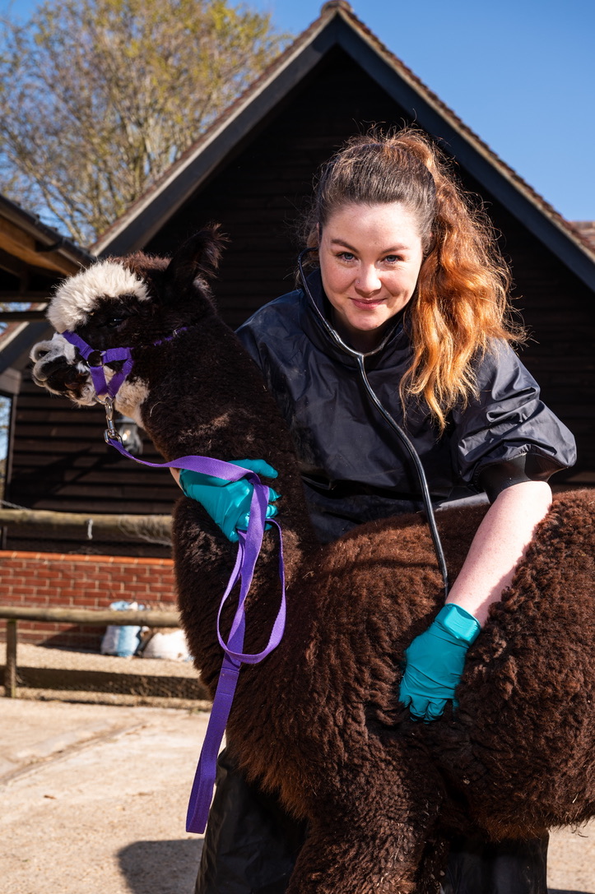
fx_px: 1068
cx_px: 298
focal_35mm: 43
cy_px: 447
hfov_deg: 31.1
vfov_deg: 45.5
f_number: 7.1
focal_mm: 43
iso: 80
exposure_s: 1/200
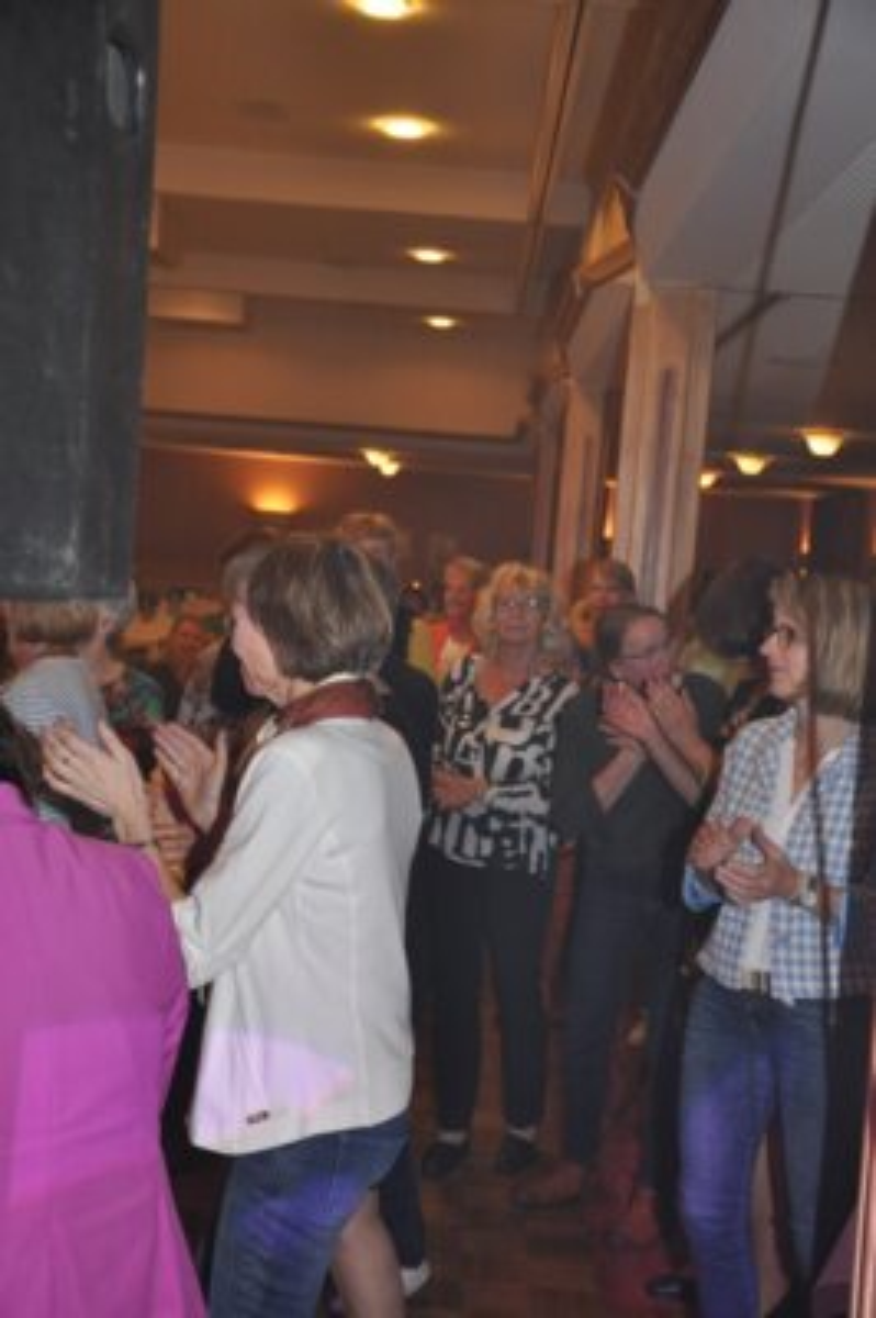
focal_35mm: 51
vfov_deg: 38.9
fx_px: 1865
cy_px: 659
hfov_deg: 26.4
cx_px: 438
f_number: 4.2
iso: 800
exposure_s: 1/60
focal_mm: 34
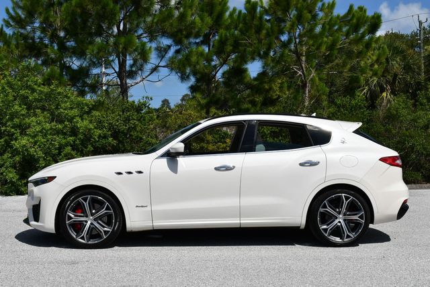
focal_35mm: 56
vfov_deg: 24.2
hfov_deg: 35.6
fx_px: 669
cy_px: 144
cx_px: 215
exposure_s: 1/400
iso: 100
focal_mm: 28
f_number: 10
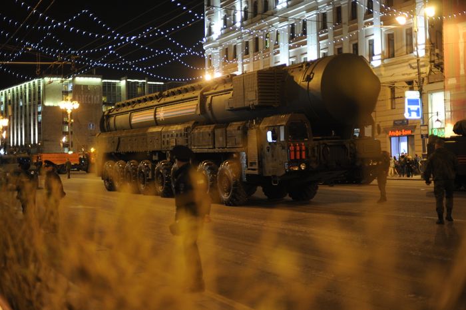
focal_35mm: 50
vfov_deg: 27.0
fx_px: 647
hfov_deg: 39.6
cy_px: 155
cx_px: 233
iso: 1600
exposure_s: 1/100
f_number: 1.8
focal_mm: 50
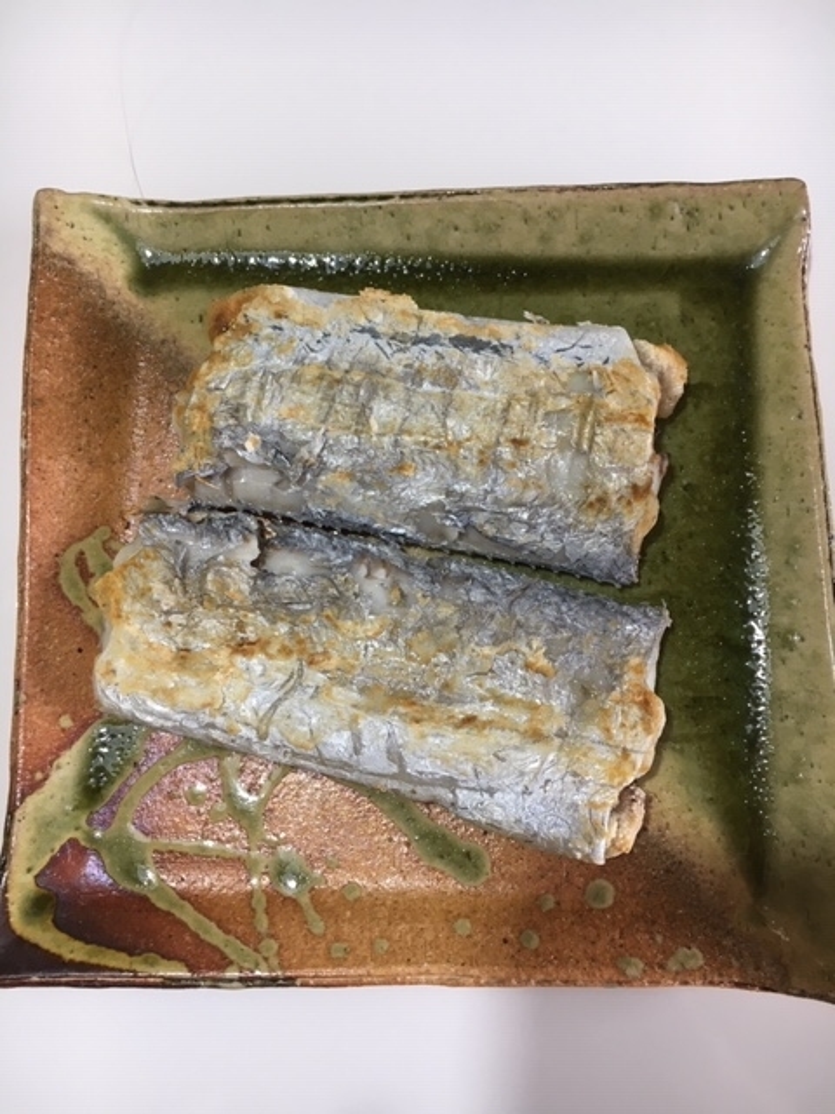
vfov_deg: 61.7
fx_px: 933
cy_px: 557
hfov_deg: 48.2
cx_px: 418
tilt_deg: -79.2
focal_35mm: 29
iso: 50
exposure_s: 1/30
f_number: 2.2
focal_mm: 4.15
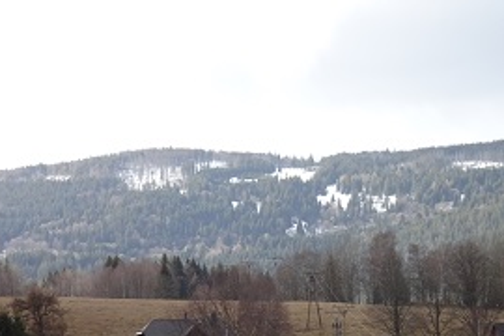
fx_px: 2156
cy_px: 269
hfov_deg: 13.3
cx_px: 226
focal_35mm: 154
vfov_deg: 8.9
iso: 160
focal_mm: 17.01
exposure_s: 1/250
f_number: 5
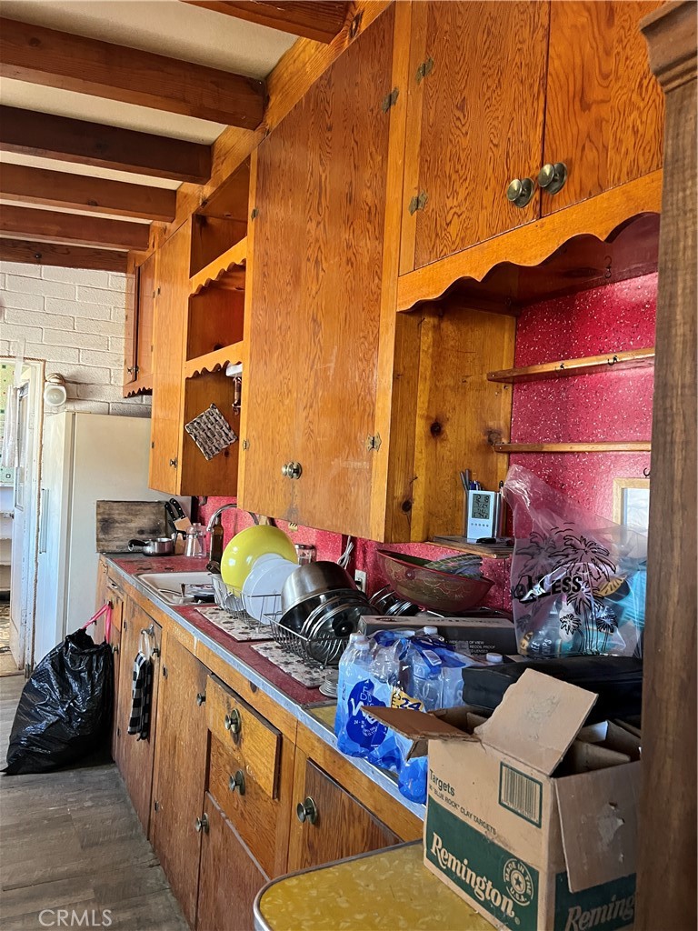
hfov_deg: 53.1
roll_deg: -2.5
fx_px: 699
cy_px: 466
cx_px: 349
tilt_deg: +0.2
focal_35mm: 26
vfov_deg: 67.3
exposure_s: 1/60
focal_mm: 5.7
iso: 400
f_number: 1.5
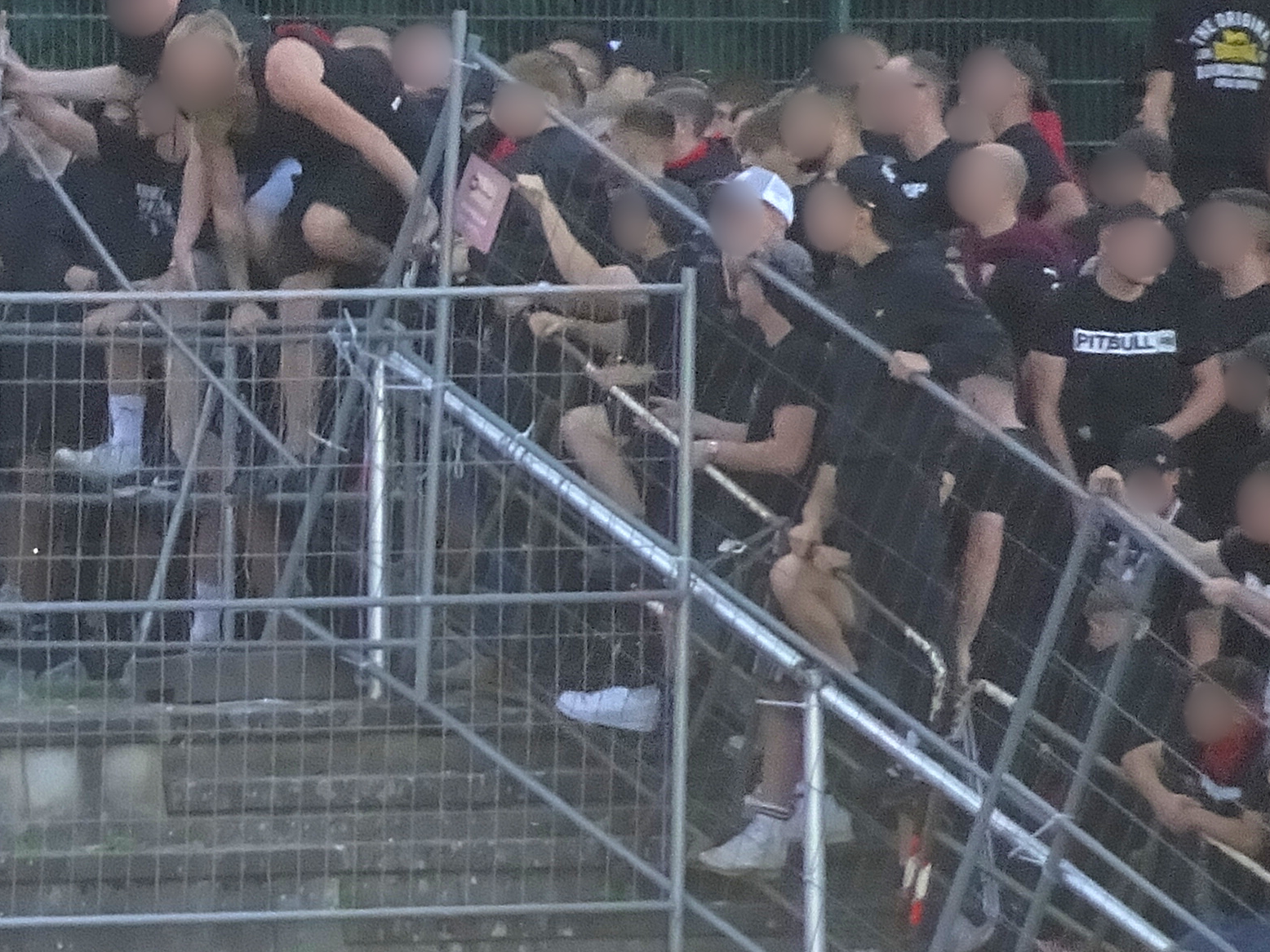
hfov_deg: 1.6
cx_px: -628
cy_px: 322
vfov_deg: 1.2
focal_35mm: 1259
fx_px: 46190
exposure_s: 1/250
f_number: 6.3
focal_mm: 68.35
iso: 320
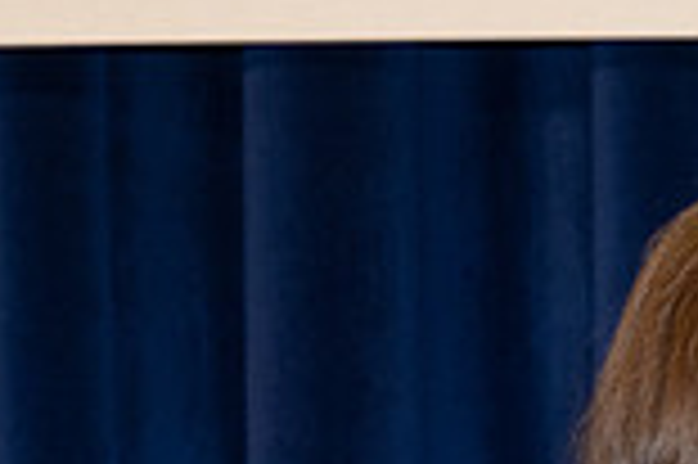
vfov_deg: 2.2
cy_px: 734
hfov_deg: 3.3
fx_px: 12124
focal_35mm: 626
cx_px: 1299
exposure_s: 1/100
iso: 1000
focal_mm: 130
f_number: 5.6
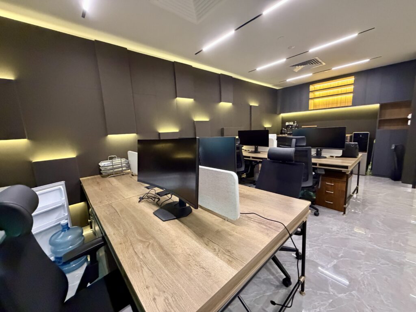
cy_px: 156
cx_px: 208
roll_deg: +3.9
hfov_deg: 102.1
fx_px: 168
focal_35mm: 14
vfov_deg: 85.7
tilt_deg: -8.2
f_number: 2.2
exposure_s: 1/60
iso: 800
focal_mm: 2.22
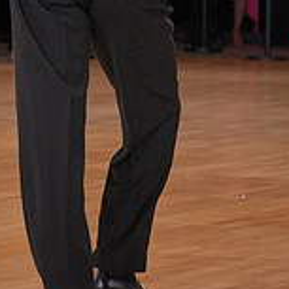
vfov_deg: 5.3
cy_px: -74
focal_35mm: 328
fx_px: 3098
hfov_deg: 5.3
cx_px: 222
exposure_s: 1/500
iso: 2000
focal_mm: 68
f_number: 3.5
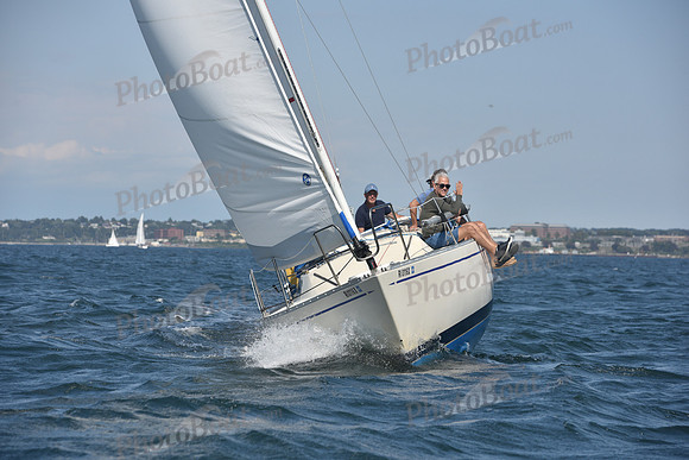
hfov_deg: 15.2
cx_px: 344
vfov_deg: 10.2
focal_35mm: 135
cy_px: 230
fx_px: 2584
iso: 250
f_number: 6.3
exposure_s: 1/1000
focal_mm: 135
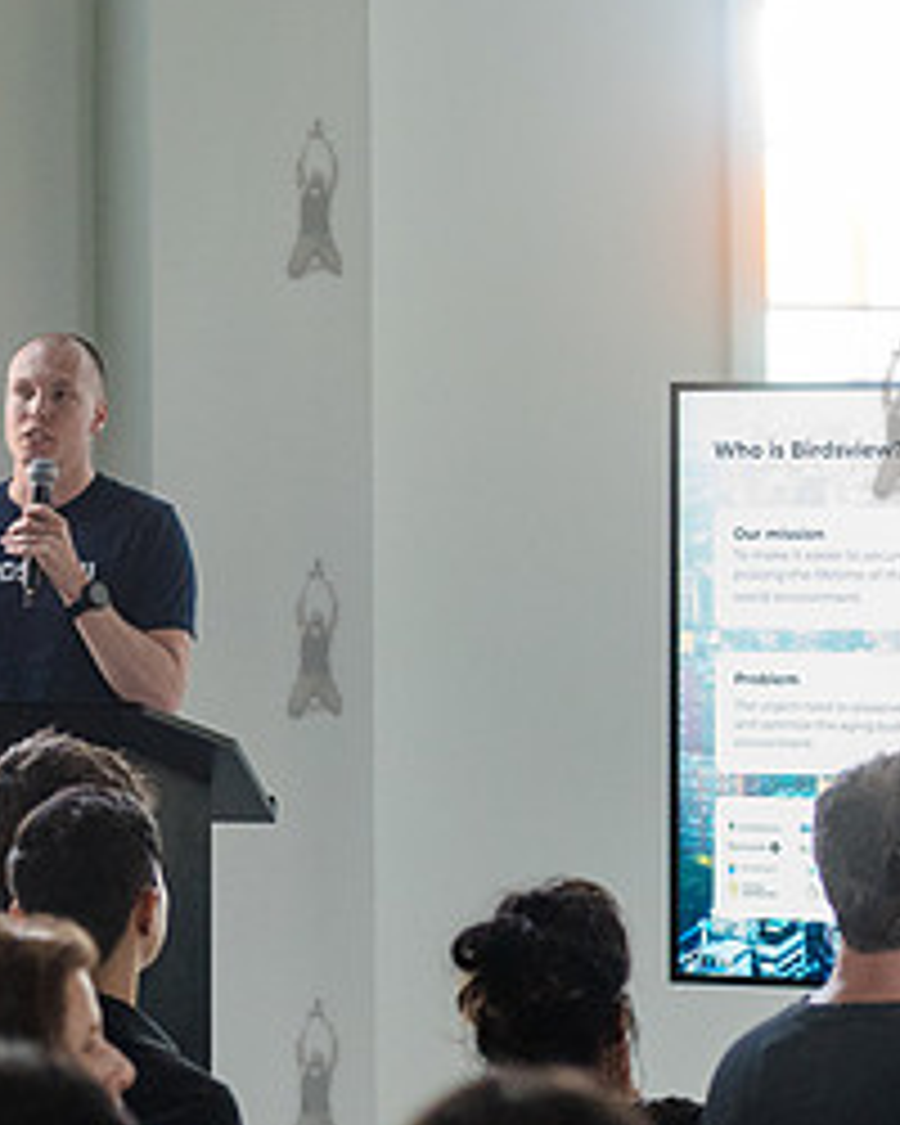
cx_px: 270
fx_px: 6426
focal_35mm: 193
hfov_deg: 8.0
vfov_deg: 10.0
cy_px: 567
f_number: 4
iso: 4000
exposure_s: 1/320
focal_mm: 80
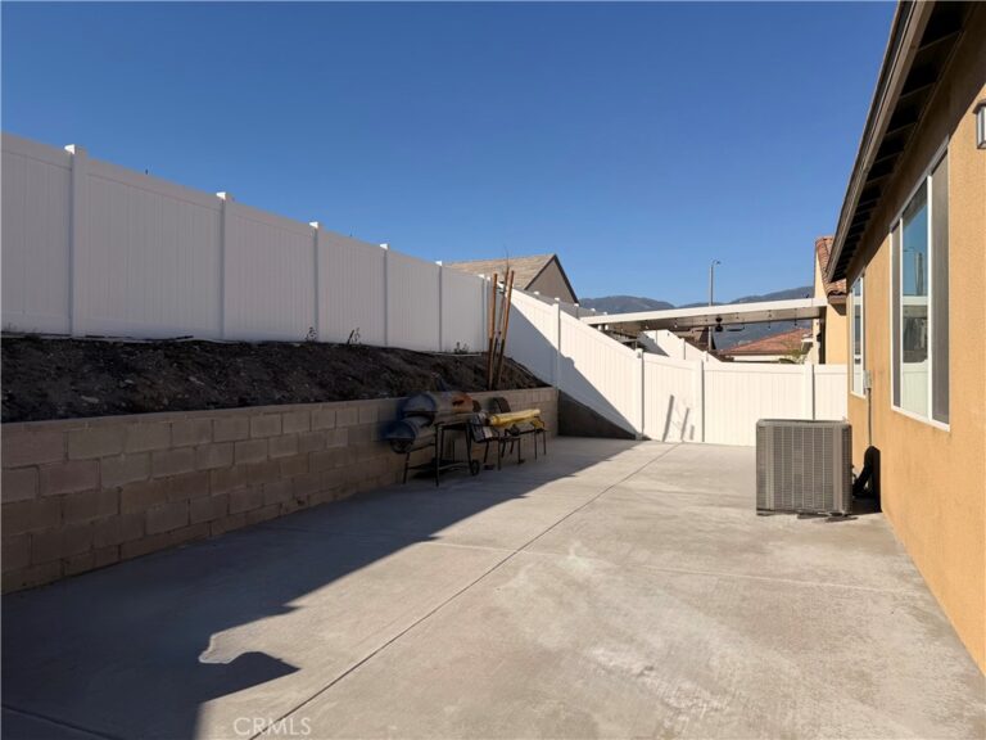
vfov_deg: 56.8
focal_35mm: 24
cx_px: 493
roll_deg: -1.1
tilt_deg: +1.0
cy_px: 370
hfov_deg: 71.6
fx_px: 684
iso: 80
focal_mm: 6.76
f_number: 1.78
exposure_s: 1/7353
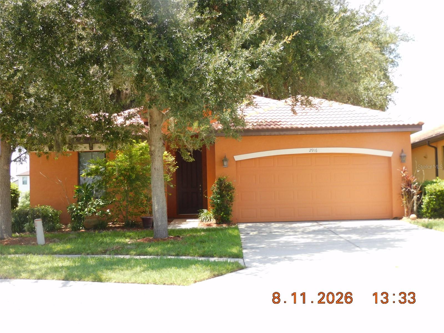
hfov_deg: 34.9
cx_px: 222
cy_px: 166
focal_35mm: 55
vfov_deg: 26.6
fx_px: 705
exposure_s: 1/200
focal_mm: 9.9
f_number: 4
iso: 125
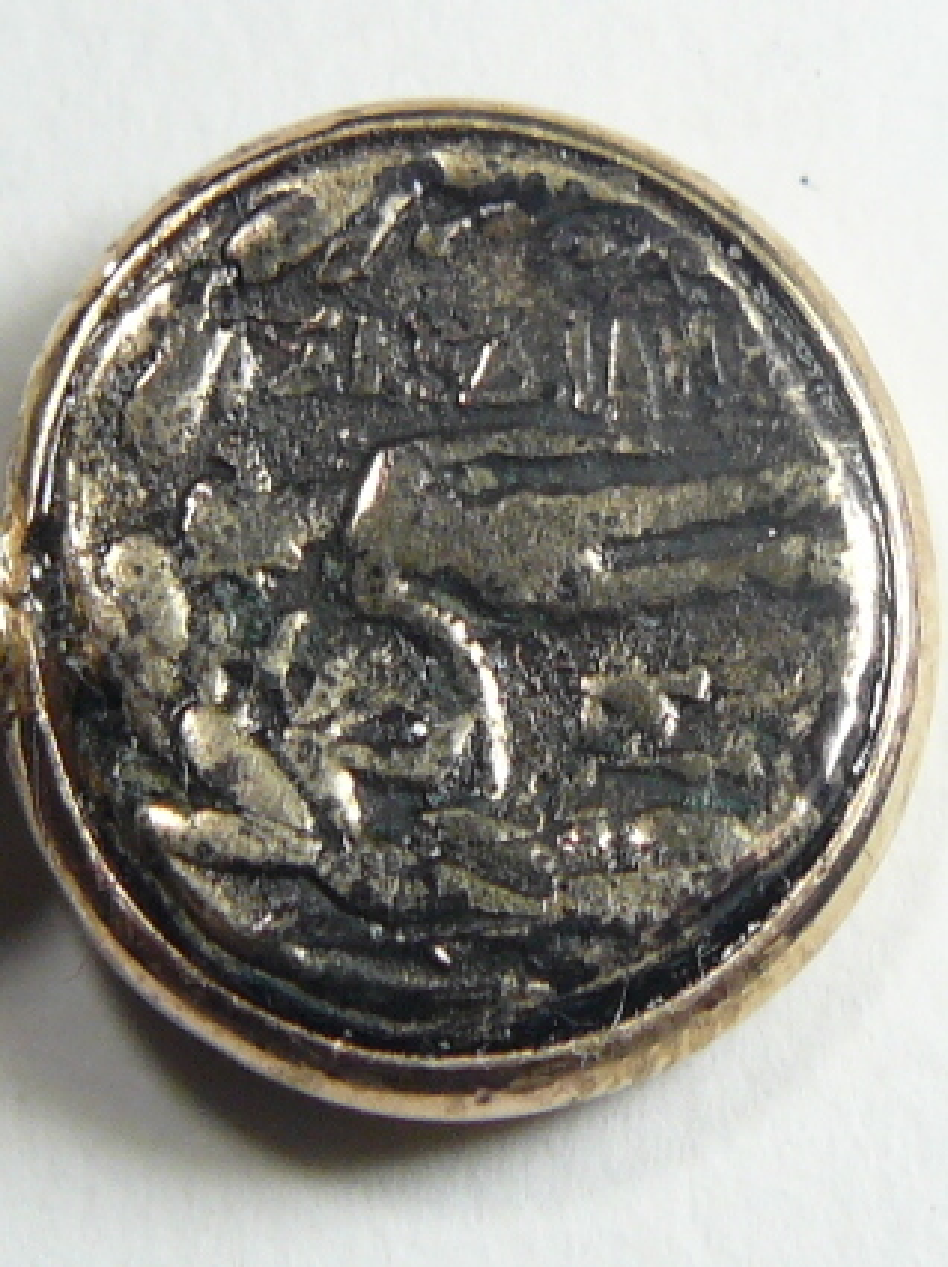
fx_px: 1317
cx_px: 474
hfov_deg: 39.6
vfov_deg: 51.4
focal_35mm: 36
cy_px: 634
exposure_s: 1/125
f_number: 2.8
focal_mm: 6
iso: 100
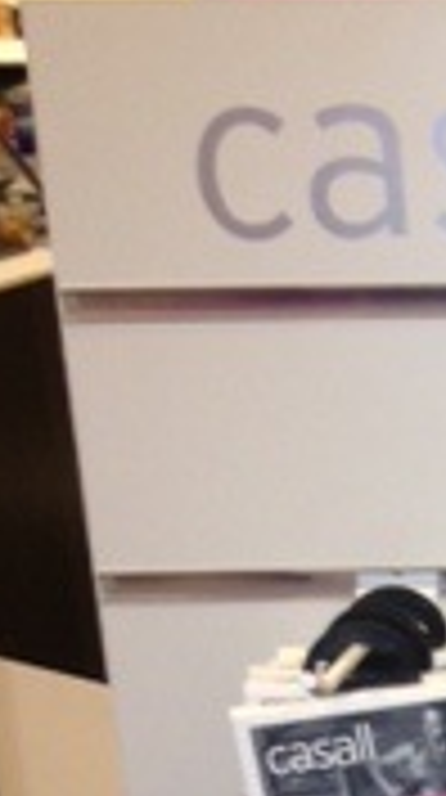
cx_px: 996
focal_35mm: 138
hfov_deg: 8.2
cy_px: 1160
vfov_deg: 14.6
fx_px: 2914
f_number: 2.4
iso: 64
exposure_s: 1/20
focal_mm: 4.28
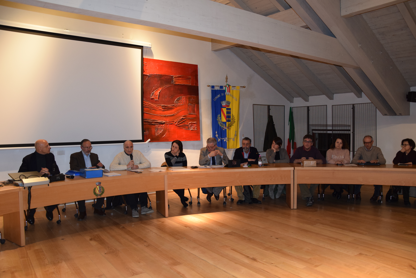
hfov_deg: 67.4
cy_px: 139
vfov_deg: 47.9
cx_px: 208
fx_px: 312
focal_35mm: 27
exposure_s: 1/60
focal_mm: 18
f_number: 3.5
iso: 1100
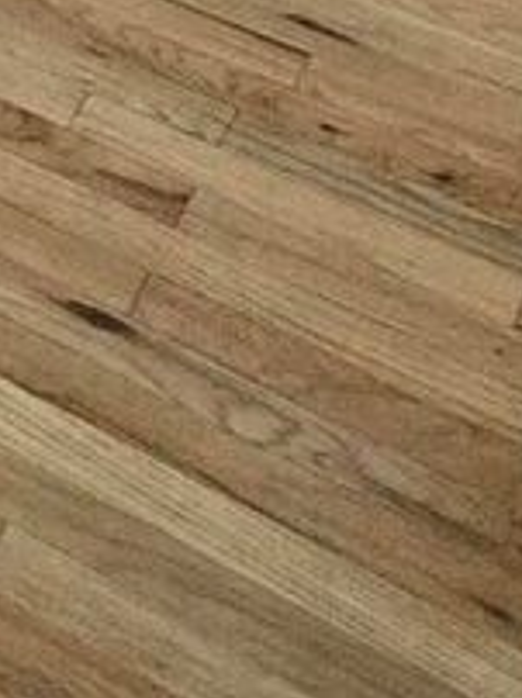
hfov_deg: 12.9
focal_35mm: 103
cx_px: -429
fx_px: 2075
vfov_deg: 13.5
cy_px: -1009
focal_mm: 1.7
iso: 200
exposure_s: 1/60
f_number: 2.2
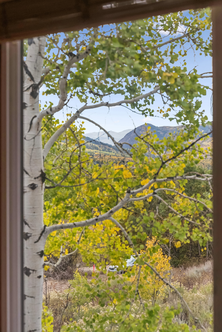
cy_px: 166
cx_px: 111
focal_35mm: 59
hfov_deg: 23.0
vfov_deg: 33.9
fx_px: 545
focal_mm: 59
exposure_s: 1/125
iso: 2000
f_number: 6.3
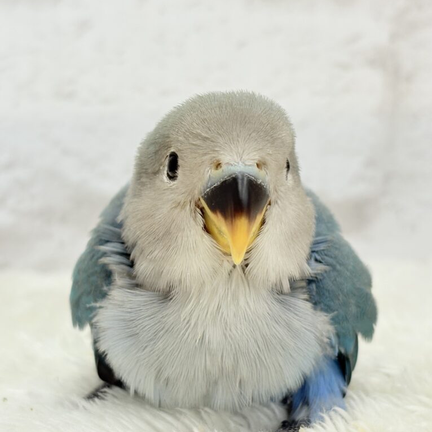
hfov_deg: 24.0
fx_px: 1017
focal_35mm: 72
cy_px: 205
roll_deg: +0.9
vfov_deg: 24.0
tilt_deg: -7.4
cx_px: 221
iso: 32
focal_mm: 5.96
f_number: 1.6
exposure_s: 1/50
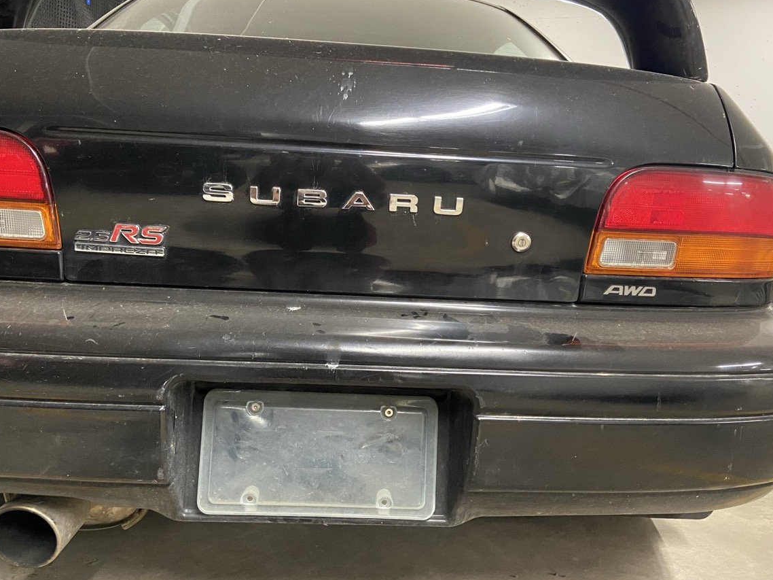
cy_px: 267
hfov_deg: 56.8
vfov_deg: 44.1
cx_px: 362
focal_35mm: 32
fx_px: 714
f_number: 1.8
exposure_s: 1/30
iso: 640
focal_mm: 4.25
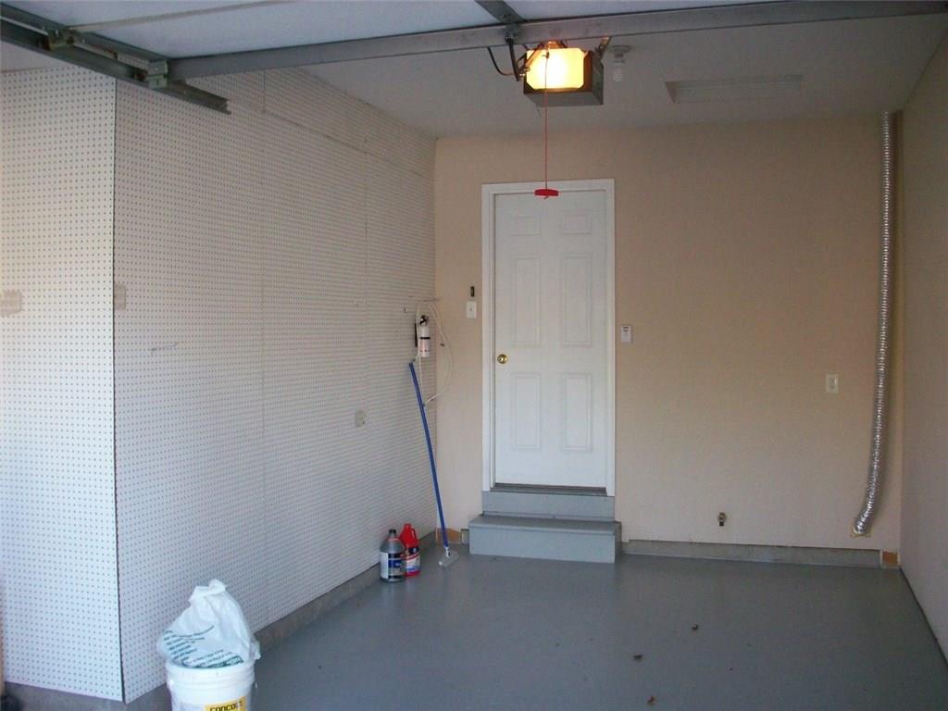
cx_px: 474
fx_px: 1013
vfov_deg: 38.7
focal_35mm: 37
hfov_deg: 50.1
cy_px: 356
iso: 160
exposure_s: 1/93.8
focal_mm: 6.2
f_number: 2.8
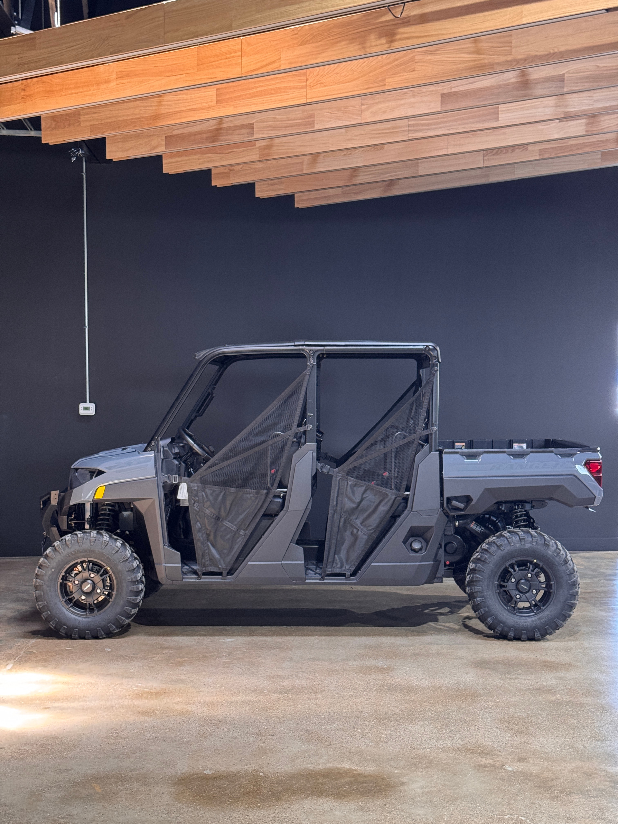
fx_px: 1143
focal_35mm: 48
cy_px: 412
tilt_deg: -0.3
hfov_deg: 30.3
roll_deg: +0.2
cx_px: 309
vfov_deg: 39.7
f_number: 1.78
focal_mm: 6.76
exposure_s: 1/60
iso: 200
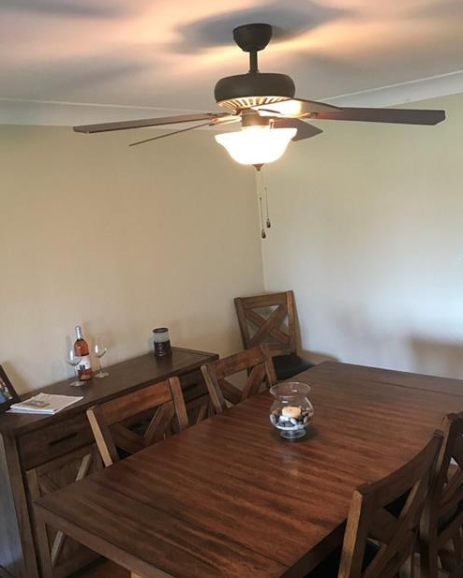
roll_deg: +5.2
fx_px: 582
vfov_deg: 52.7
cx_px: 239
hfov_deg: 43.4
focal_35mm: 34
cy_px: 319
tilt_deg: -10.6
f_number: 1.8
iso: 50
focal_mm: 3.99
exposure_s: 1/15
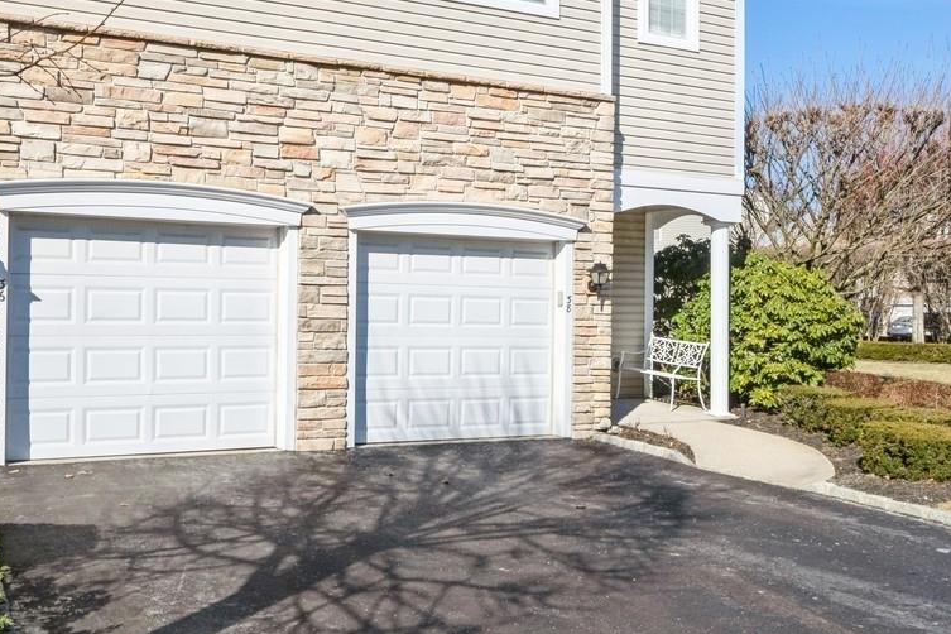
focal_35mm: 35
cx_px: 357
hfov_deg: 53.8
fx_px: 926
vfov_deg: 35.6
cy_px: 67
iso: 400
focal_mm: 16.5
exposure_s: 1/1250
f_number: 11
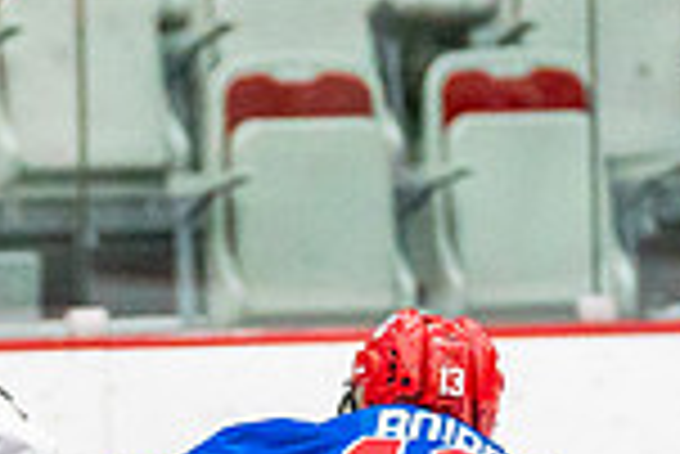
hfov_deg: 2.2
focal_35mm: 934
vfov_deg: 1.5
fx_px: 17659
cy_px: 917
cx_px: -252
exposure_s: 1/1250
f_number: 2.8
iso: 3200
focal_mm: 158
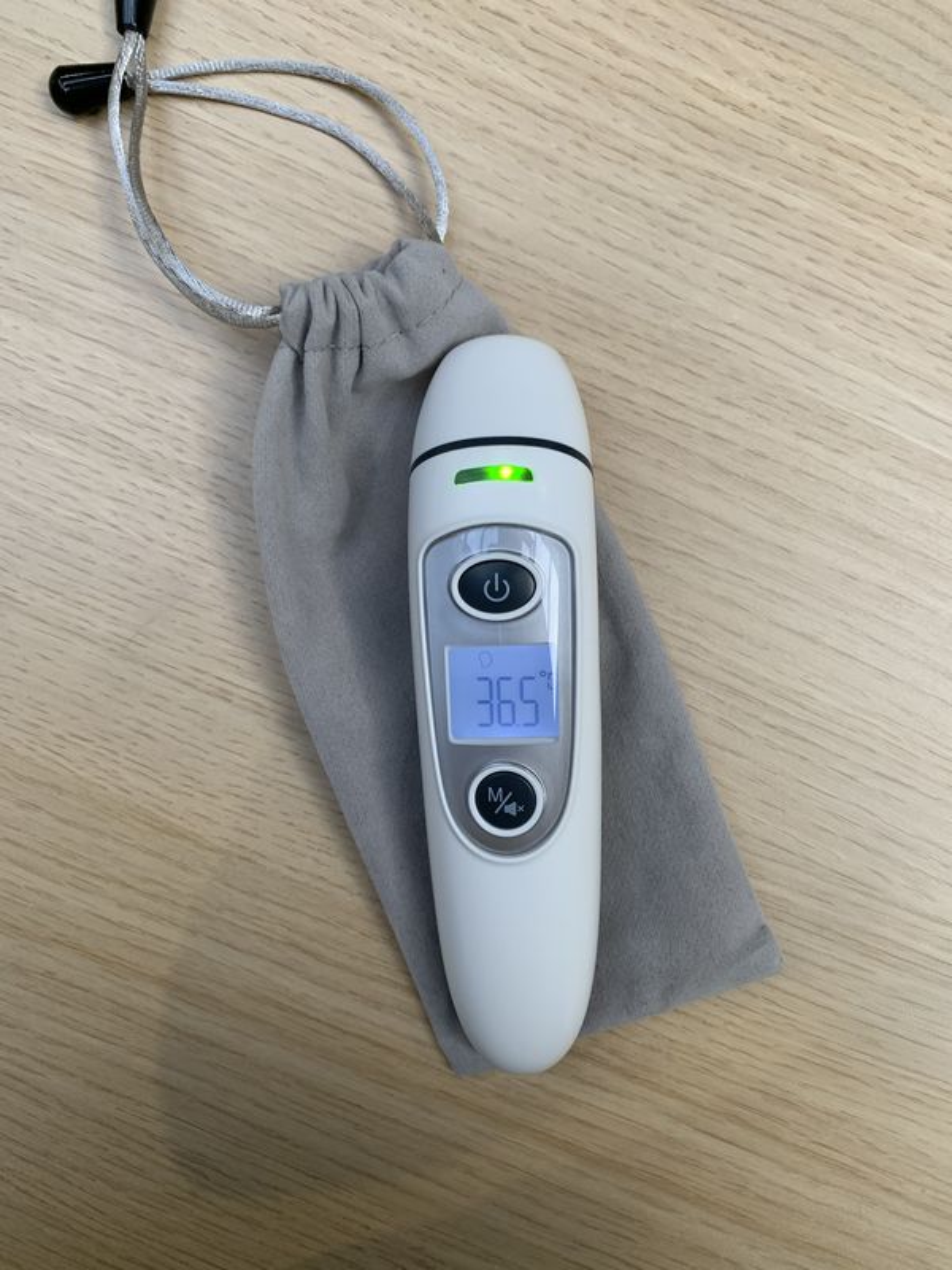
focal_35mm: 26
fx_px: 953
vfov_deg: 67.3
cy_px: 635
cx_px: 476
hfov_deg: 53.1
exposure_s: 1/121
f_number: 1.8
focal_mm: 4.25
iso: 80
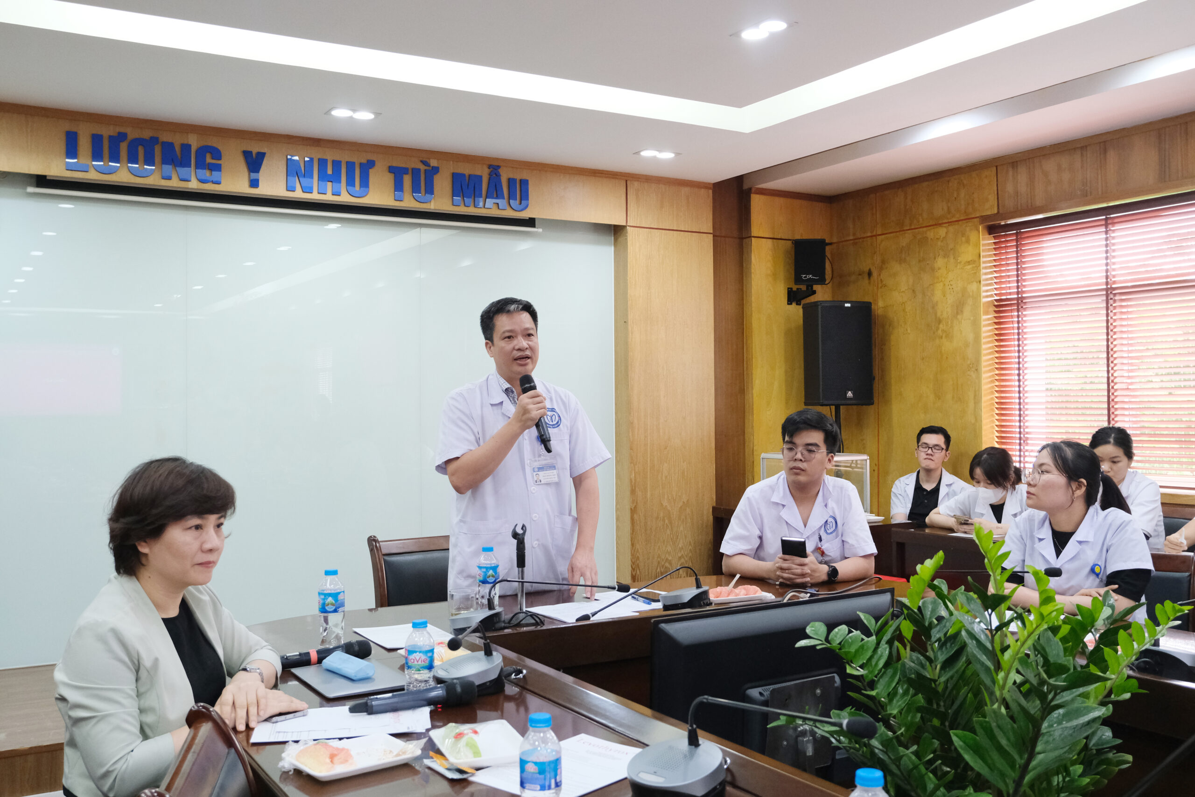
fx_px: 1129
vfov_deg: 38.9
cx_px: 598
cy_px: 398
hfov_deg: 55.8
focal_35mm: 34
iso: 2000
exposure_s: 1/60
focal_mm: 22.8
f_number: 4.2
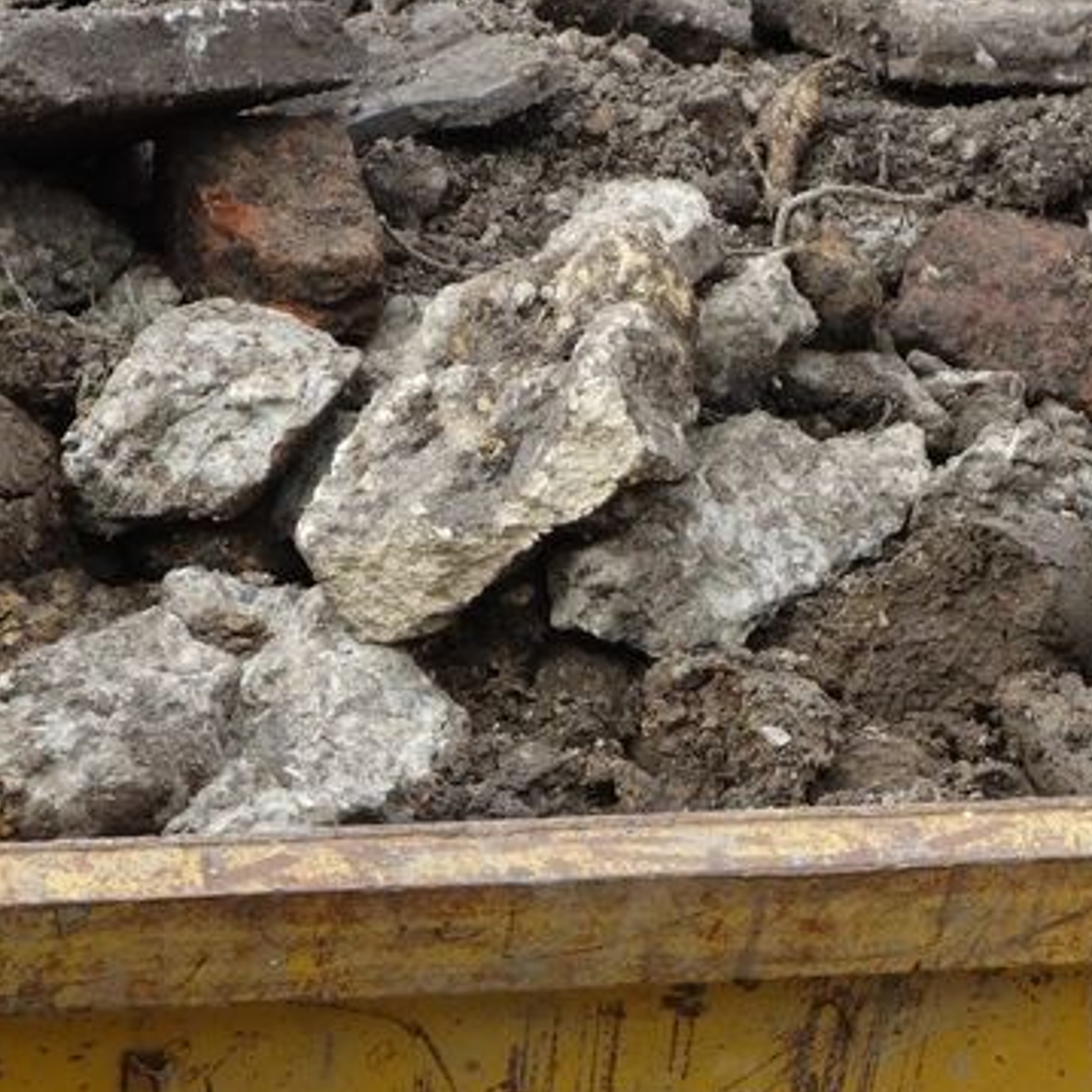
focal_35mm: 175
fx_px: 6246
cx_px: 976
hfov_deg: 9.9
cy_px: 1037
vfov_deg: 9.9
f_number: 5.6
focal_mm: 21.77
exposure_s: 1/100
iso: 125
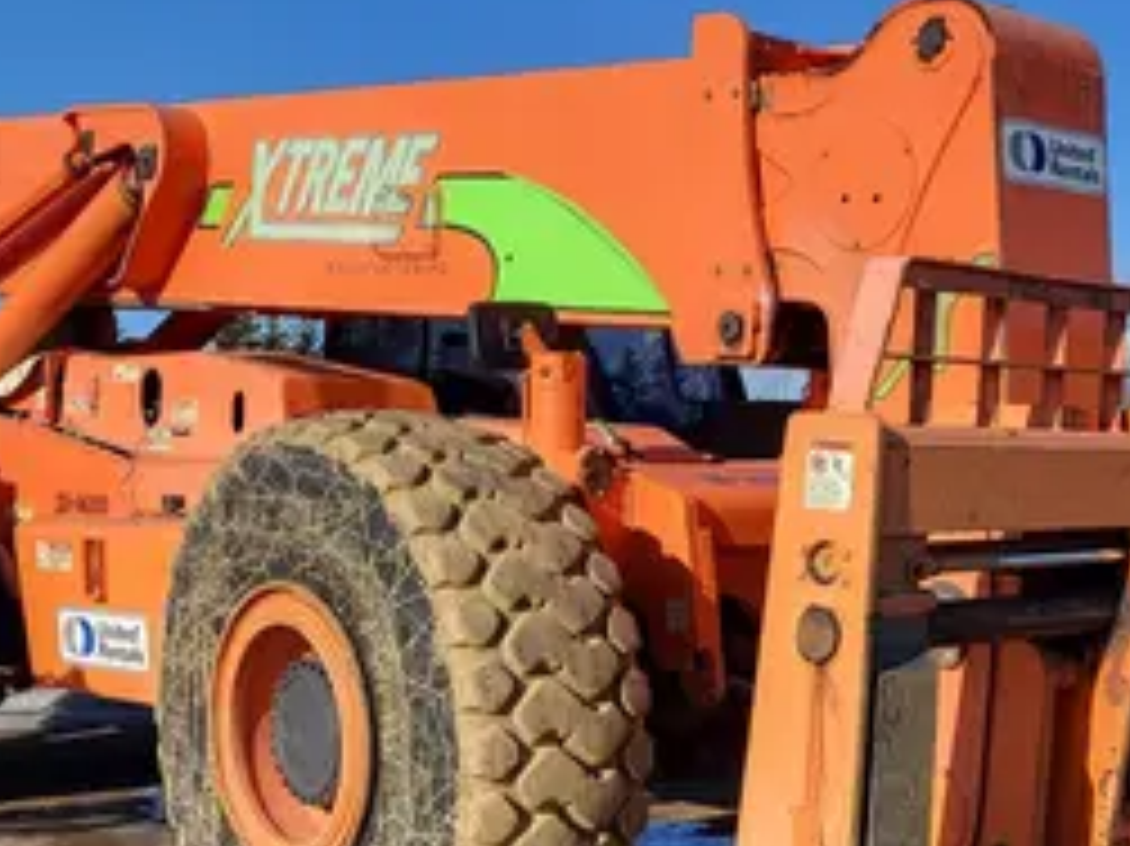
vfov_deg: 25.2
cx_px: 590
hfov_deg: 33.8
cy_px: 664
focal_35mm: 57
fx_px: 1860
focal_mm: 5.4
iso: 40
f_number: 1.8
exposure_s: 1/1915
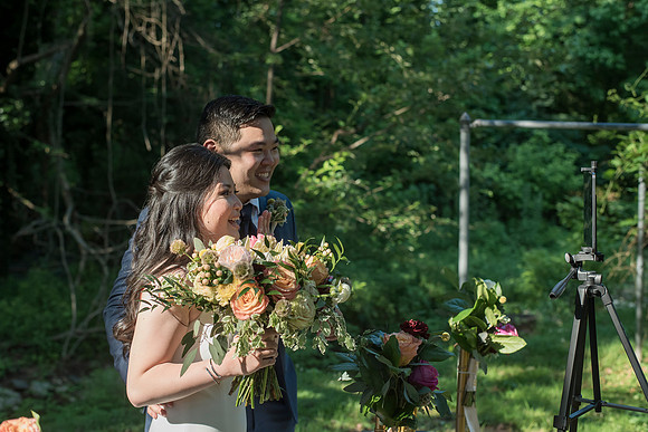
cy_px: 216
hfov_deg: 39.6
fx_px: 900
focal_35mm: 50
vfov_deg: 27.0
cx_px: 324
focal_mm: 50
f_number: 4
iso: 1000
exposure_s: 1/2500
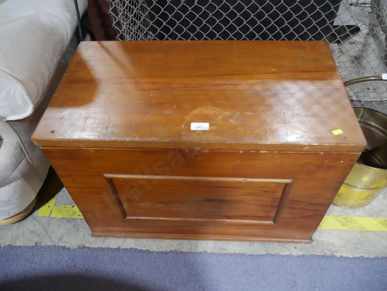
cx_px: 194
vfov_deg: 49.8
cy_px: 146
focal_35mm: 28
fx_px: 313
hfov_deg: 63.4
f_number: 3.5
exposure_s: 1/60
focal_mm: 14
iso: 800
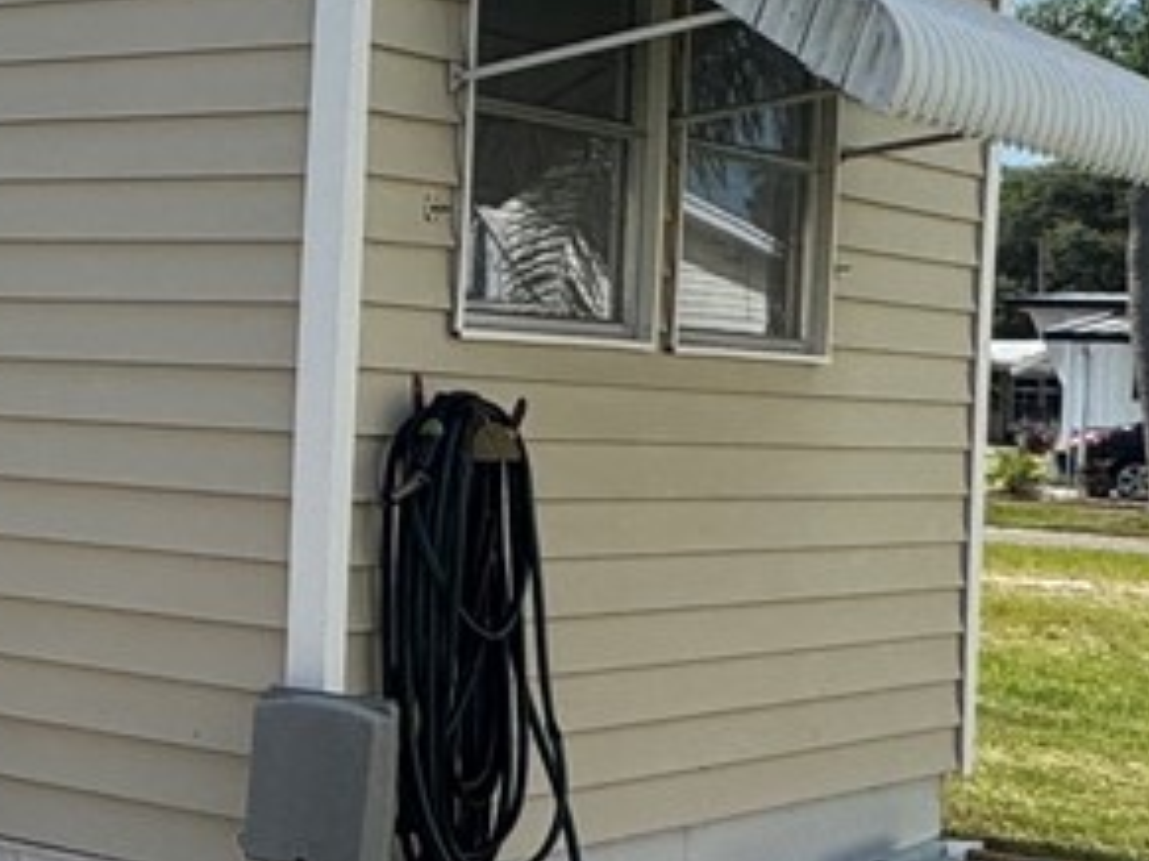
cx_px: -881
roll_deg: -2.4
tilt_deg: +0.2
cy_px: 324
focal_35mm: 77
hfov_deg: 19.4
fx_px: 2555
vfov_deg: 19.1
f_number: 2.2
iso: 50
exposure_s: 1/3106
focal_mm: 2.22
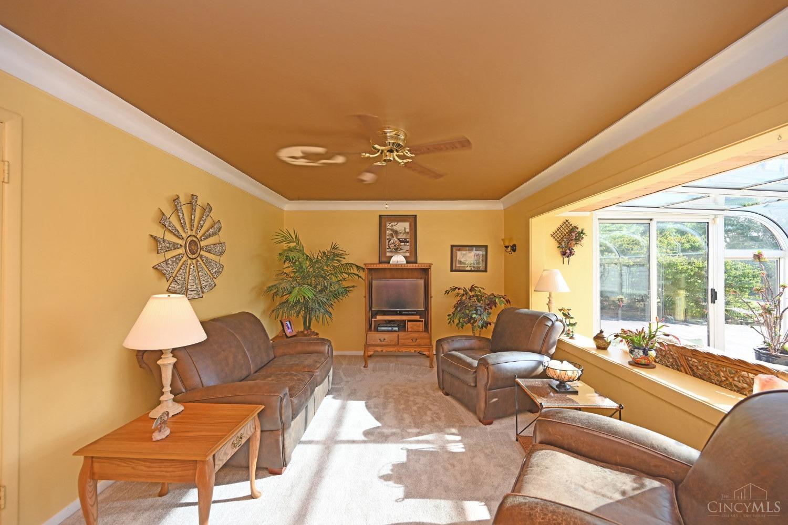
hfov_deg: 104.3
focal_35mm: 14
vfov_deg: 81.2
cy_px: 262
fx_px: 306
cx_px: 394
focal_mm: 14
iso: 200
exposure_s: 1/80
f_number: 4.5
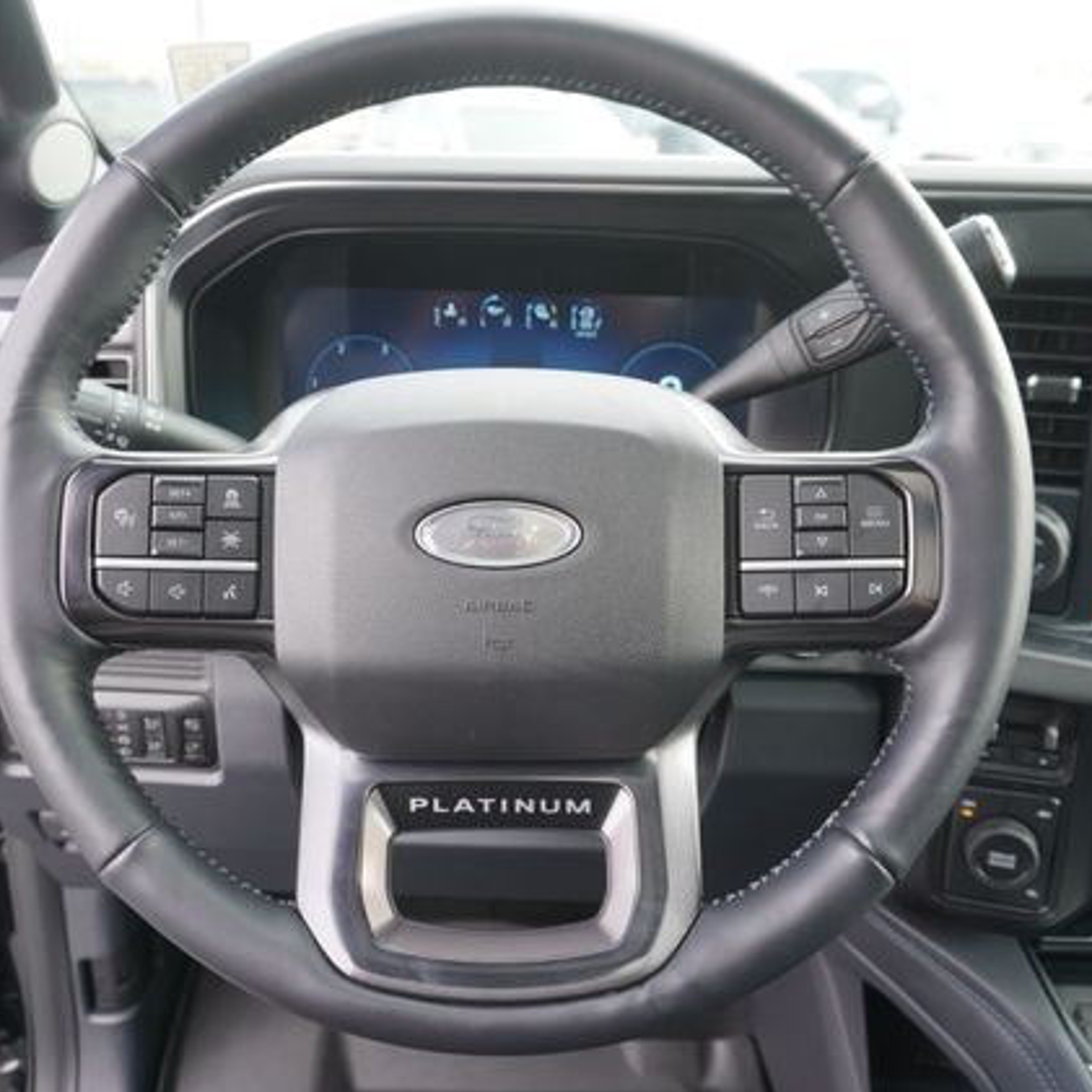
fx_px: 1106
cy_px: 552
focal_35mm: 31
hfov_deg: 52.5
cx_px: 495
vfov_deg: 52.5
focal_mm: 16
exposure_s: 1/60
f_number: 4
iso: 160
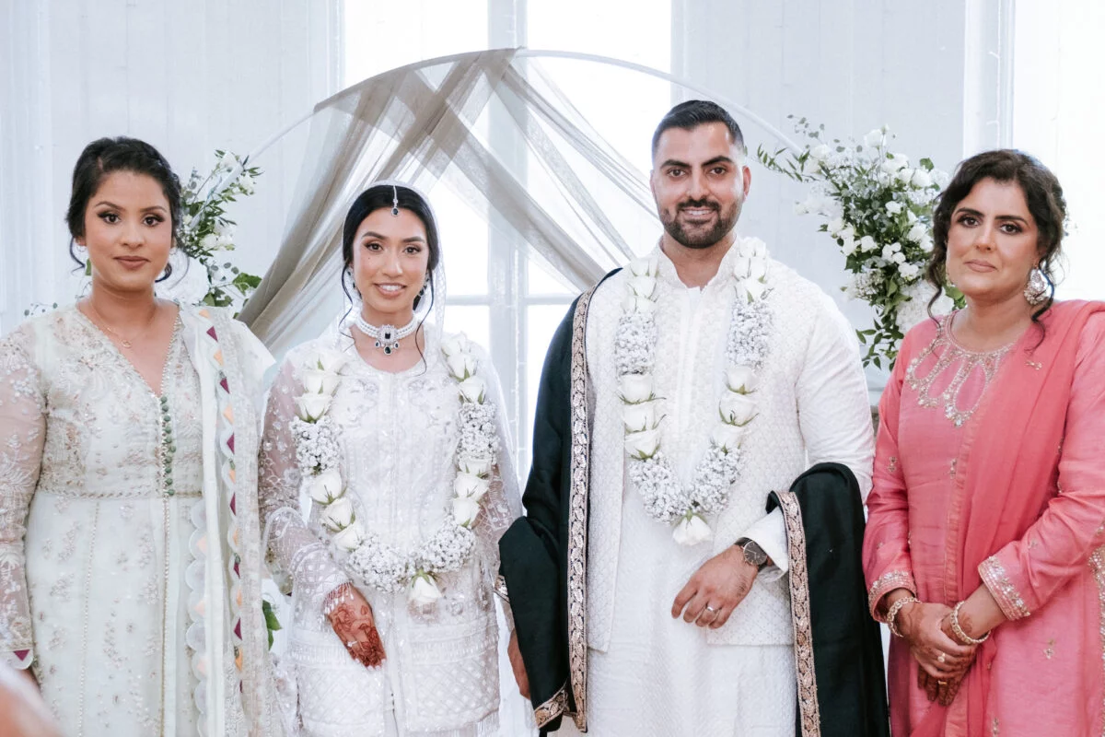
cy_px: 397
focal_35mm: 47
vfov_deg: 28.7
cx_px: 511
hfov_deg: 42.0
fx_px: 1437
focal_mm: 21.3
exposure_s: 1/125
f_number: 2.8
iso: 320
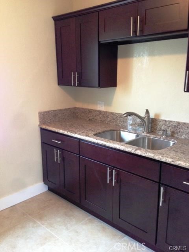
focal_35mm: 33
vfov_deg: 55.4
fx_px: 240
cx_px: 94
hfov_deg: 42.9
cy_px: 126
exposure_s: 1/20
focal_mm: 4.12
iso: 250
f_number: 2.4
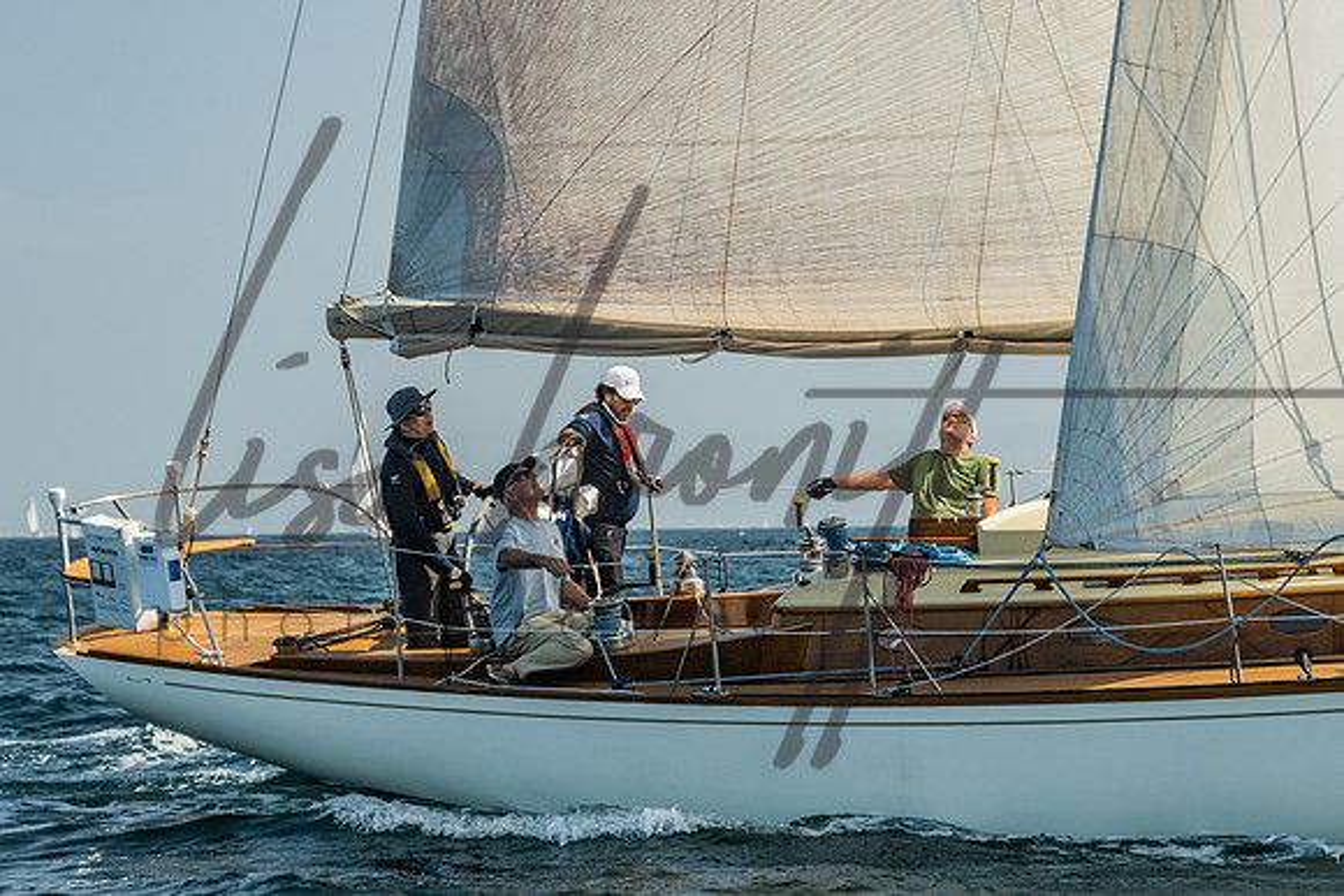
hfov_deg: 12.1
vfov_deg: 8.1
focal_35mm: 169
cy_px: 370
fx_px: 6315
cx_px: 768
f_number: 6.3
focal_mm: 120
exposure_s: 1/800
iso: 320
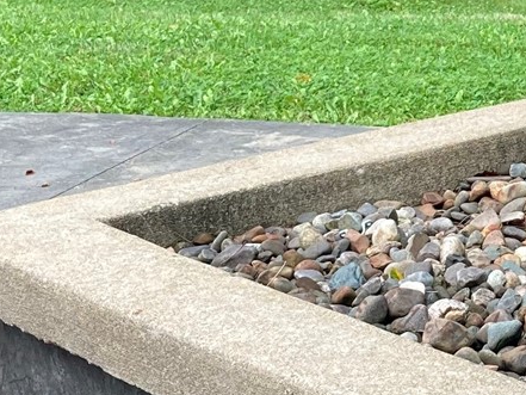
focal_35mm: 130
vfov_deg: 11.4
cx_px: 722
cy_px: 229
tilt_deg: -16.3
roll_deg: +1.9
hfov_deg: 14.4
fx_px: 1976
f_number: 1.8
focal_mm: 3.99
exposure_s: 1/121
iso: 25
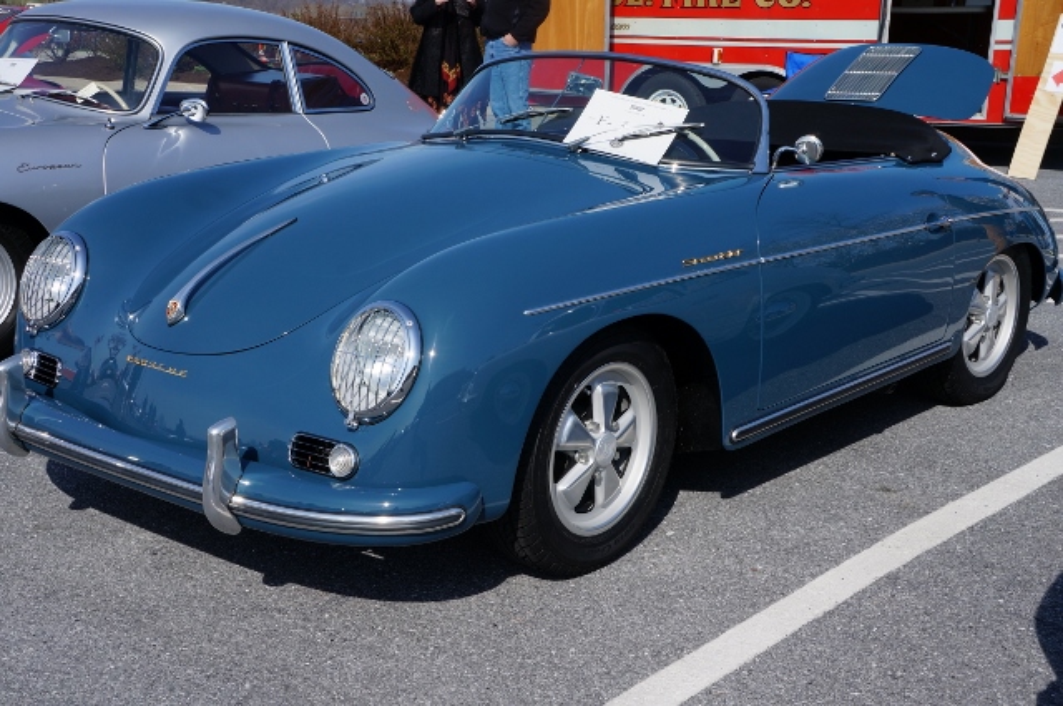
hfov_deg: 40.0
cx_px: 532
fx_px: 1460
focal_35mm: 50
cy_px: 353
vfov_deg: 27.2
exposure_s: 1/160
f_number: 13
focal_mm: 33
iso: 100
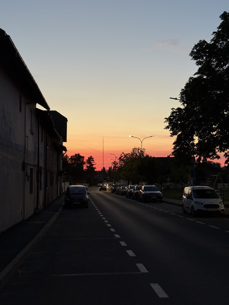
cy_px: 152
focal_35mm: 48
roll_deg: +0.4
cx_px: 114
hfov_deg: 30.3
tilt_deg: +3.0
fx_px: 423
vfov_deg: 39.7
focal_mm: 6.76
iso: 100
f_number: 1.78
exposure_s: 1/111
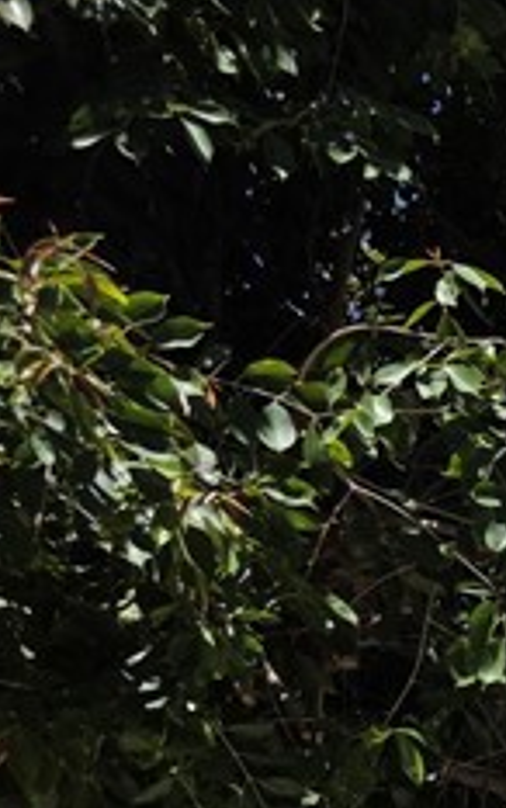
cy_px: 1293
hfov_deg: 9.1
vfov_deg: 17.1
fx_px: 2357
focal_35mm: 107
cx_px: 1660
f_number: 1.7
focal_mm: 6.3
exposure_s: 1/6809
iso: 80
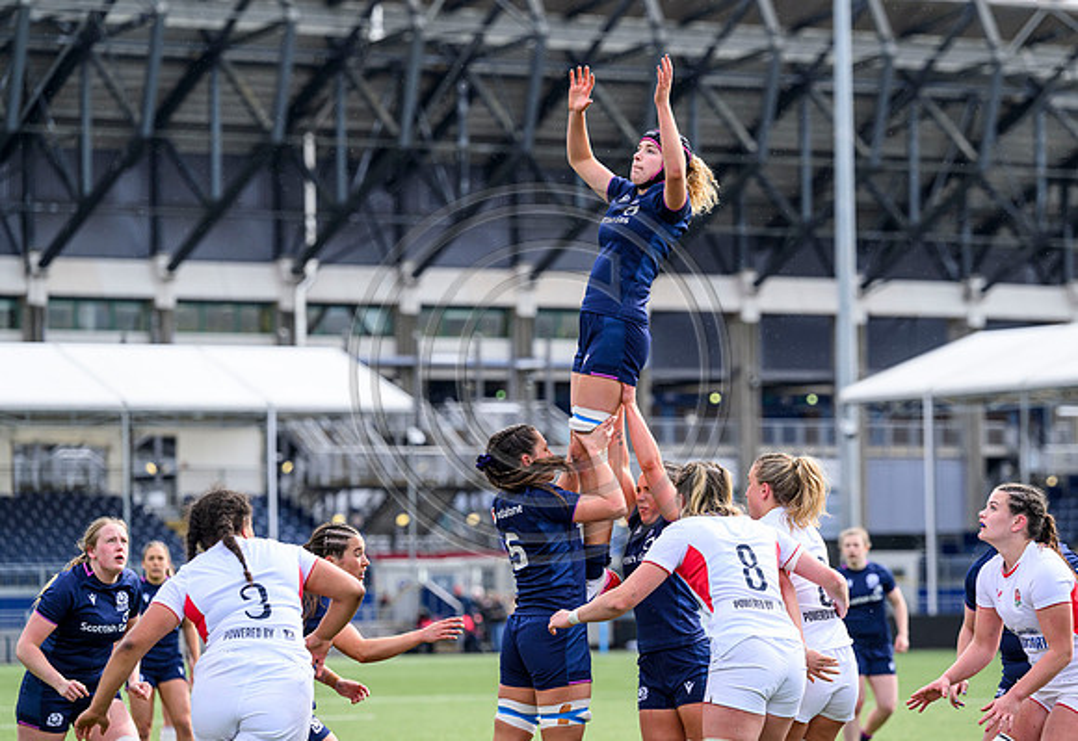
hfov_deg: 11.7
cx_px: 623
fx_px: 5239
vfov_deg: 8.1
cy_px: 329
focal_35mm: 173
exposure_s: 1/2500
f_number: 3.5
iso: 500
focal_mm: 150
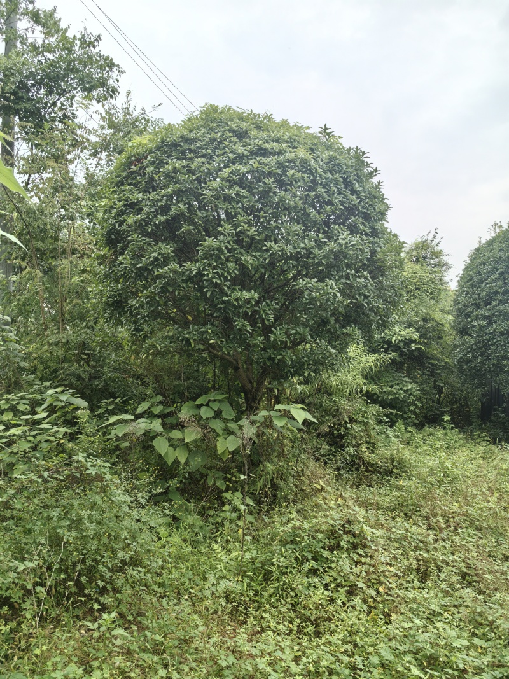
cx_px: 254
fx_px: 529
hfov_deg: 51.3
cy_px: 340
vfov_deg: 65.3
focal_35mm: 27
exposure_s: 1/421
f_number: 2
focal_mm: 5.72
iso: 50
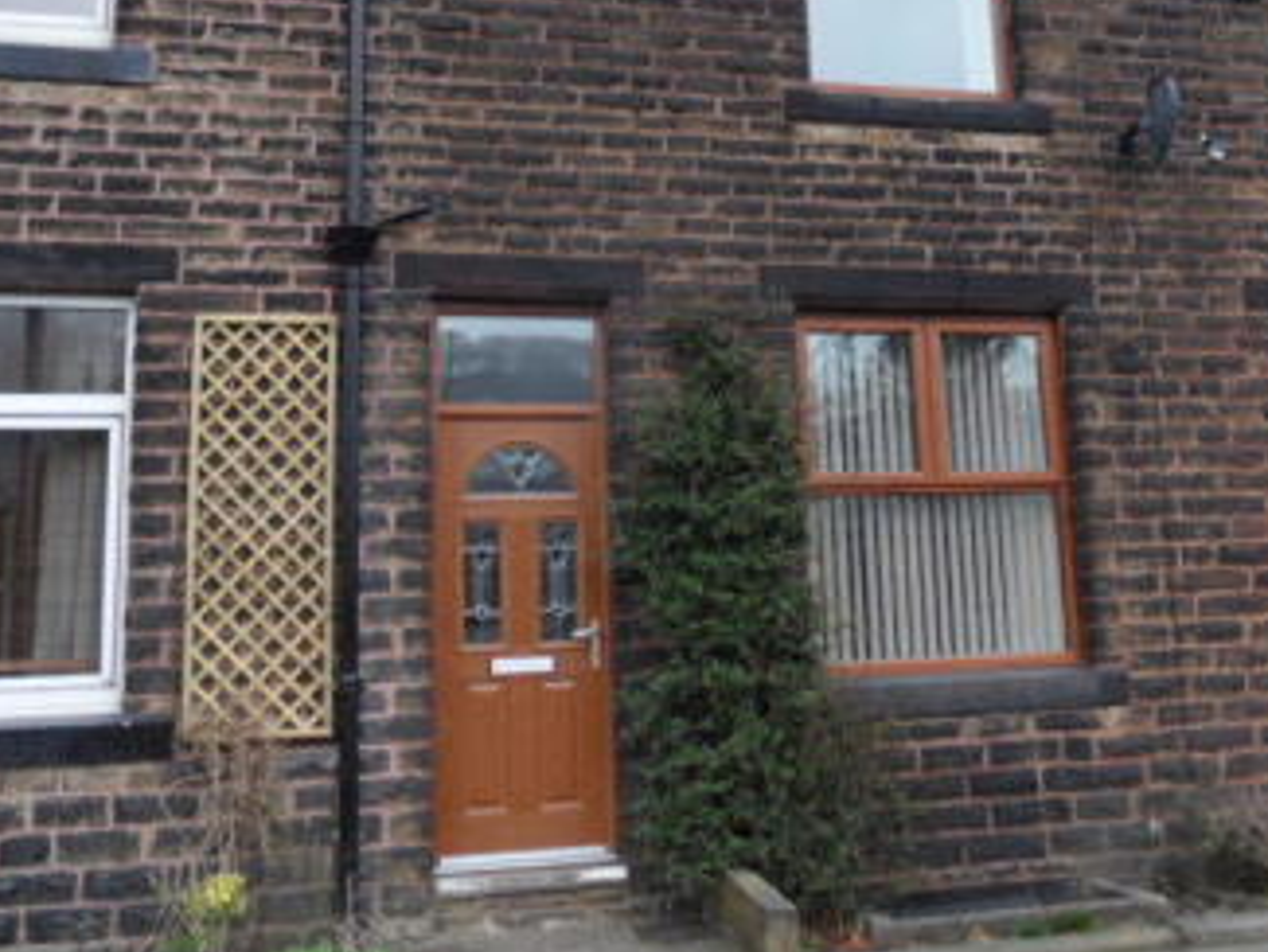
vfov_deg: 33.1
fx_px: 1576
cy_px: 263
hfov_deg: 43.7
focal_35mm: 43
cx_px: 716
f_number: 3.2
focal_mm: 3.9
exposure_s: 1/30
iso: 100
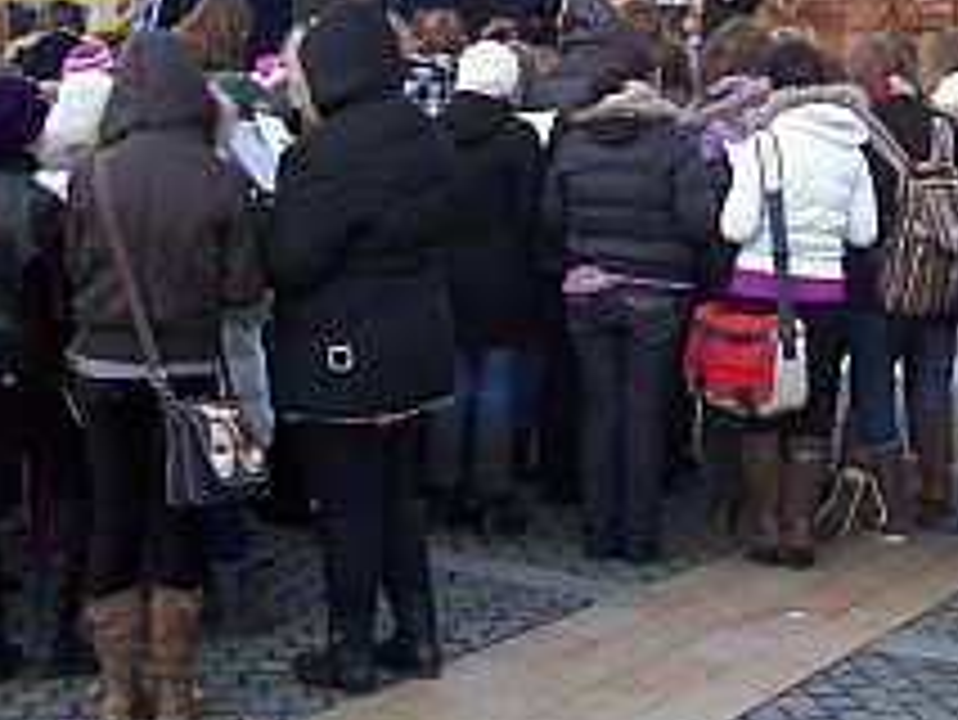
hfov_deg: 26.5
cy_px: 0
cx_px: 783
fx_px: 1994
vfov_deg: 19.8
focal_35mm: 72
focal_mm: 5.6
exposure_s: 1/350
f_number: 2.7
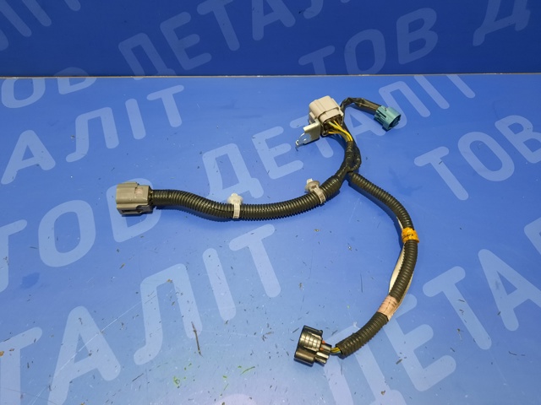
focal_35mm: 25
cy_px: 202
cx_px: 270
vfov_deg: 54.9
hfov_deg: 69.4
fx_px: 391
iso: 400
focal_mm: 4.6
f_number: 2
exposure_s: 1/33
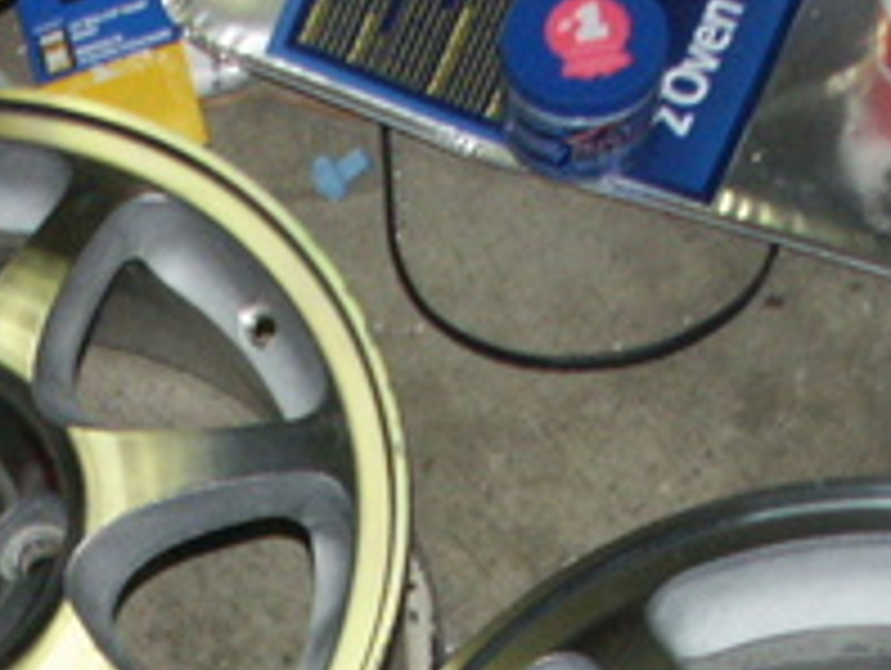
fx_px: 3118
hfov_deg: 15.8
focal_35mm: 121
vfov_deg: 11.3
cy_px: 1273
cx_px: -86
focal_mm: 7.76
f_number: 2.8
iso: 200
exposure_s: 1/45
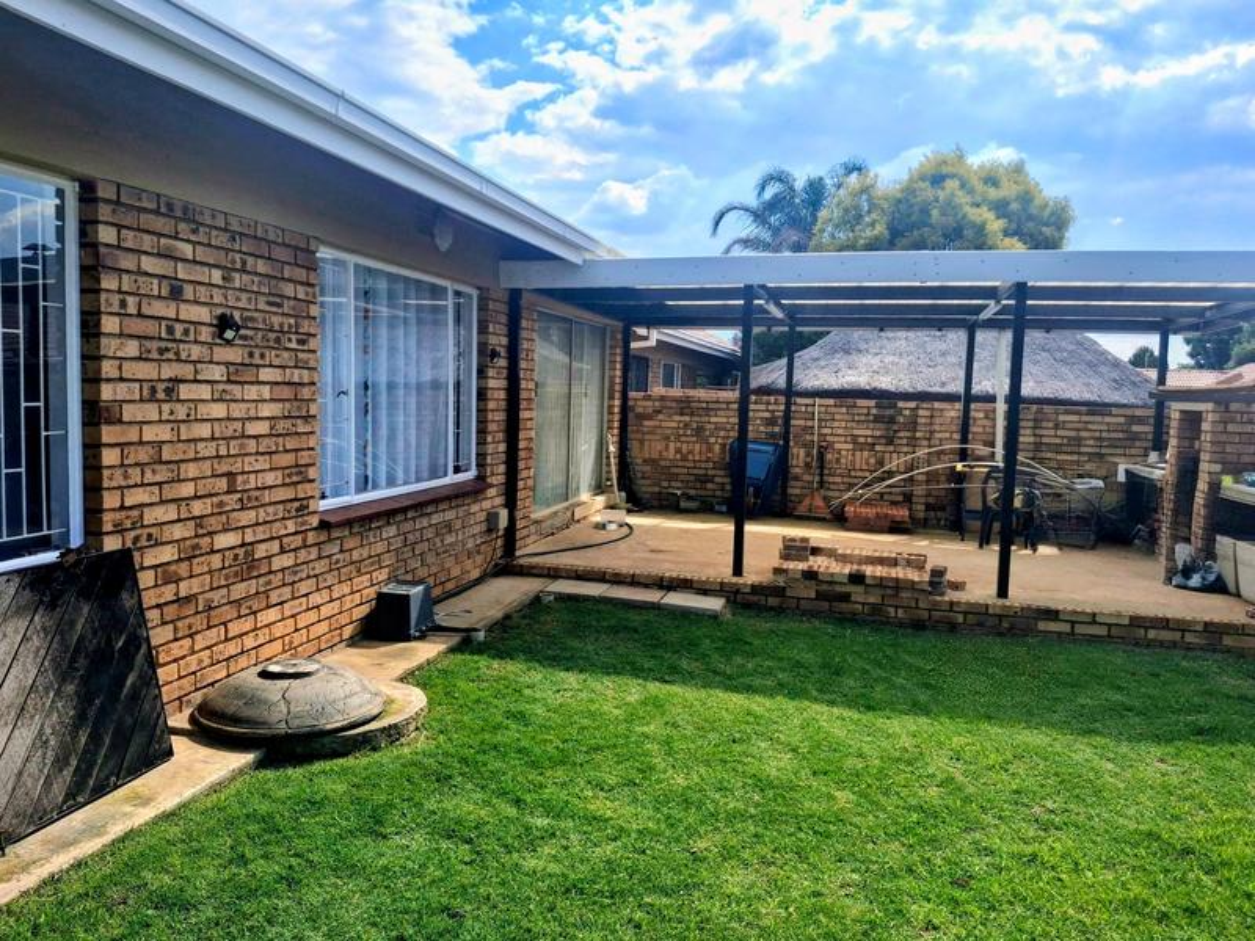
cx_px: 628
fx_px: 906
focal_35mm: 25
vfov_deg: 54.9
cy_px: 470
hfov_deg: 69.4
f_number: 1.8
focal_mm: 4.69
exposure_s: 1/3333
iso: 32
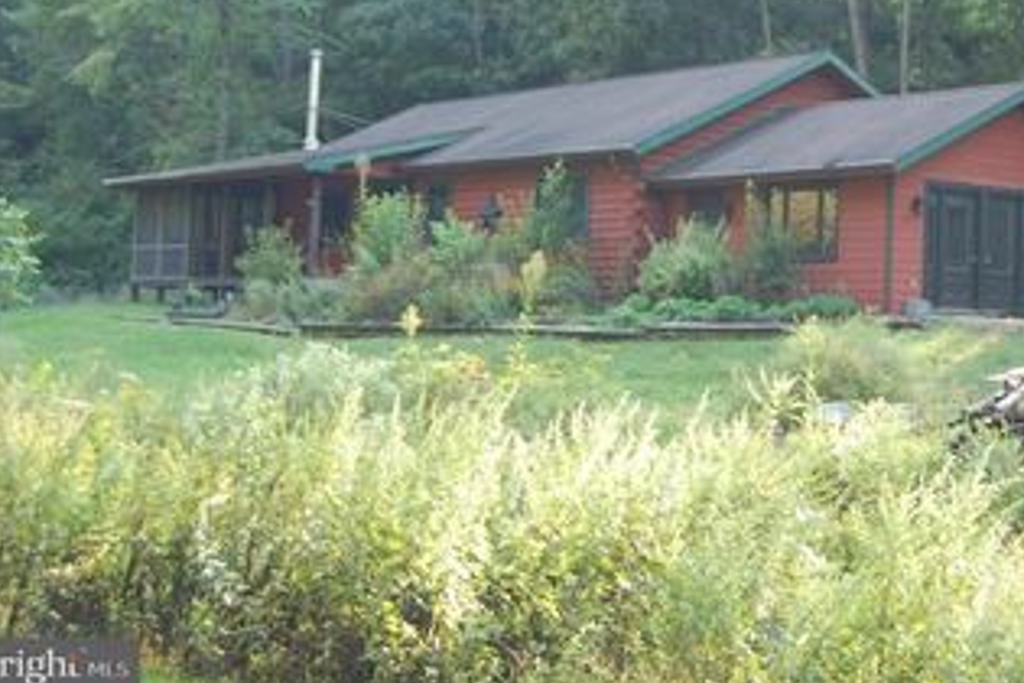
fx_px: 2099
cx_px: 777
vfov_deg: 18.3
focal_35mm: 74
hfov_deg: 27.0
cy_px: 154
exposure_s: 1/100
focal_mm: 31
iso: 400
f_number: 5
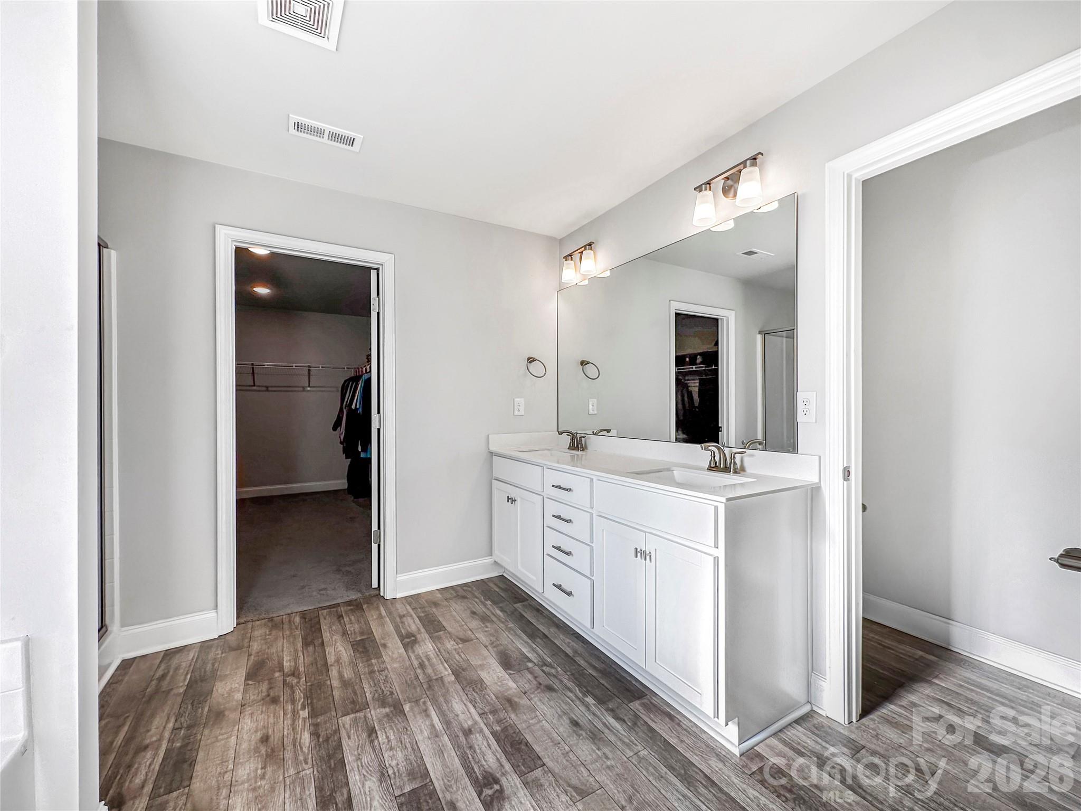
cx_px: 540
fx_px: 437
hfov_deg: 102.1
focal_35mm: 14
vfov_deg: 85.7
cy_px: 406
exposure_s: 1/140
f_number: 2.2
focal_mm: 2.22
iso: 40
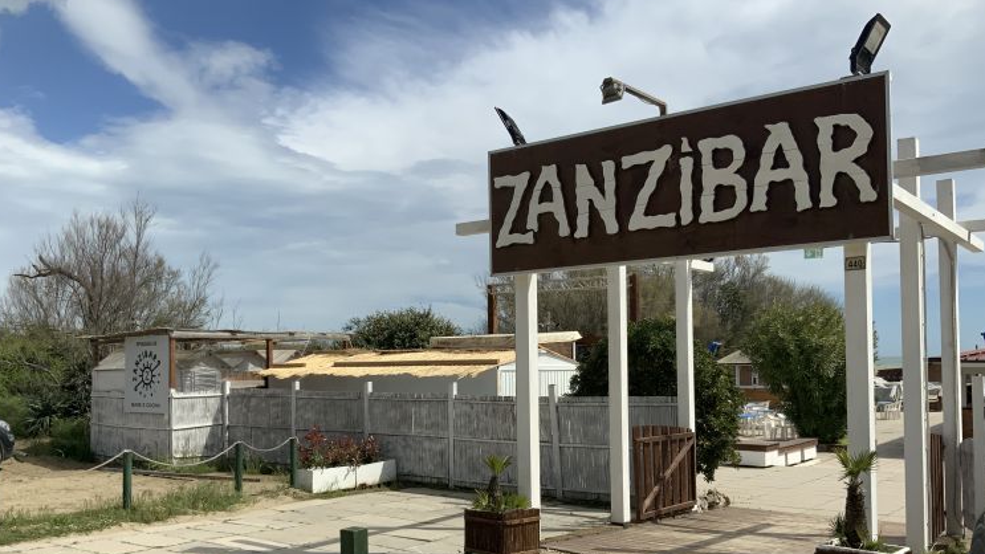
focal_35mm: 34
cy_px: 355
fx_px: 888
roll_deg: +0.2
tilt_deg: +0.1
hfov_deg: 58.0
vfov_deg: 34.4
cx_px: 475
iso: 20
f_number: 1.8
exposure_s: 1/3534
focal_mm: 3
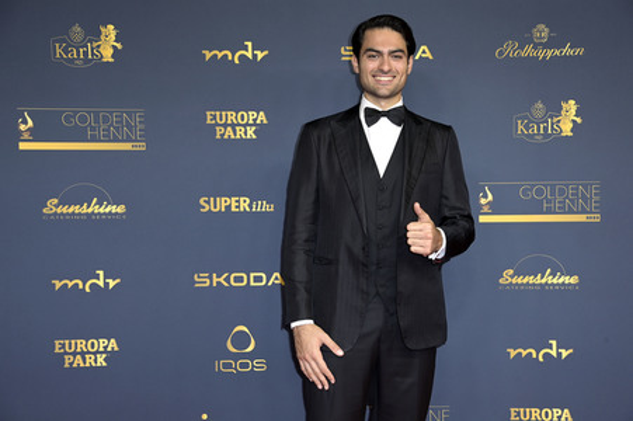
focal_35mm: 62
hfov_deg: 32.4
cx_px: 316
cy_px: 210
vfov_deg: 21.9
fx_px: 1089
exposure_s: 1/200
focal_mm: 62
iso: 640
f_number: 5.6
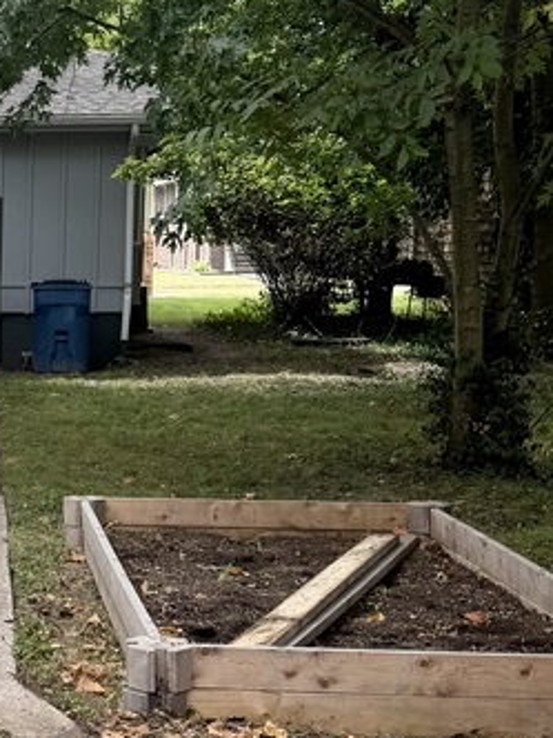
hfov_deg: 17.1
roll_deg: +0.5
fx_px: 1661
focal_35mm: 78
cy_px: 405
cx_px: -269
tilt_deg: -6.0
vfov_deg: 25.0
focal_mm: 6.76
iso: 80
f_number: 1.78
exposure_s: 1/955
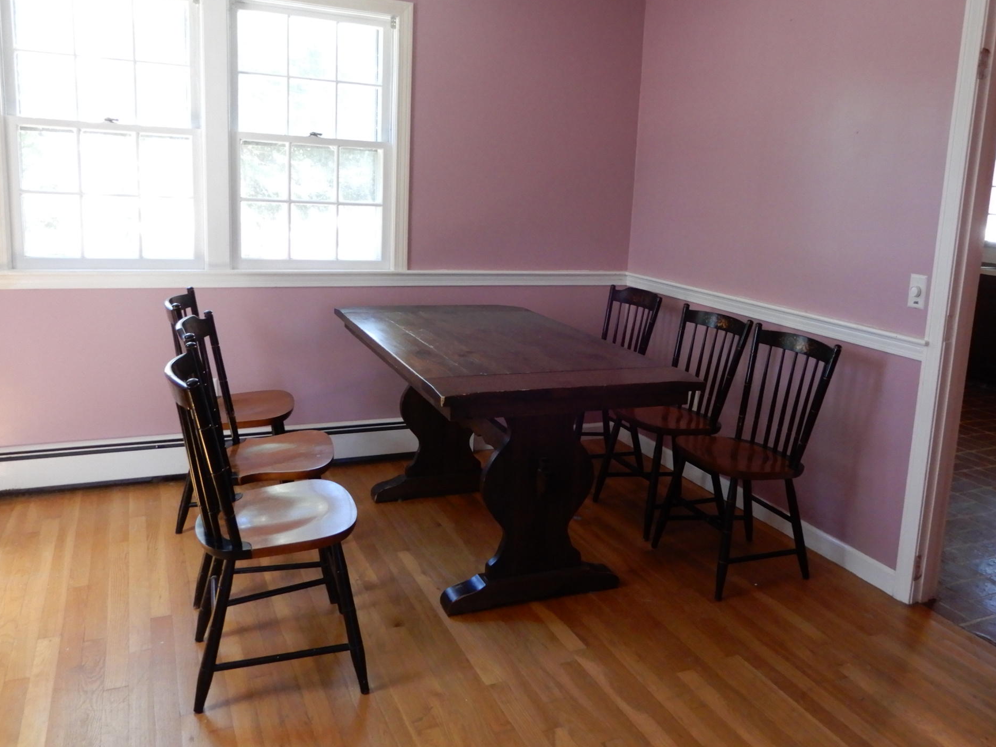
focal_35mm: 29
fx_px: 834
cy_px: 334
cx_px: 565
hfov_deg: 61.4
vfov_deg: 48.1
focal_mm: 4.3
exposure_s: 1/30
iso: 360
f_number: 3.4
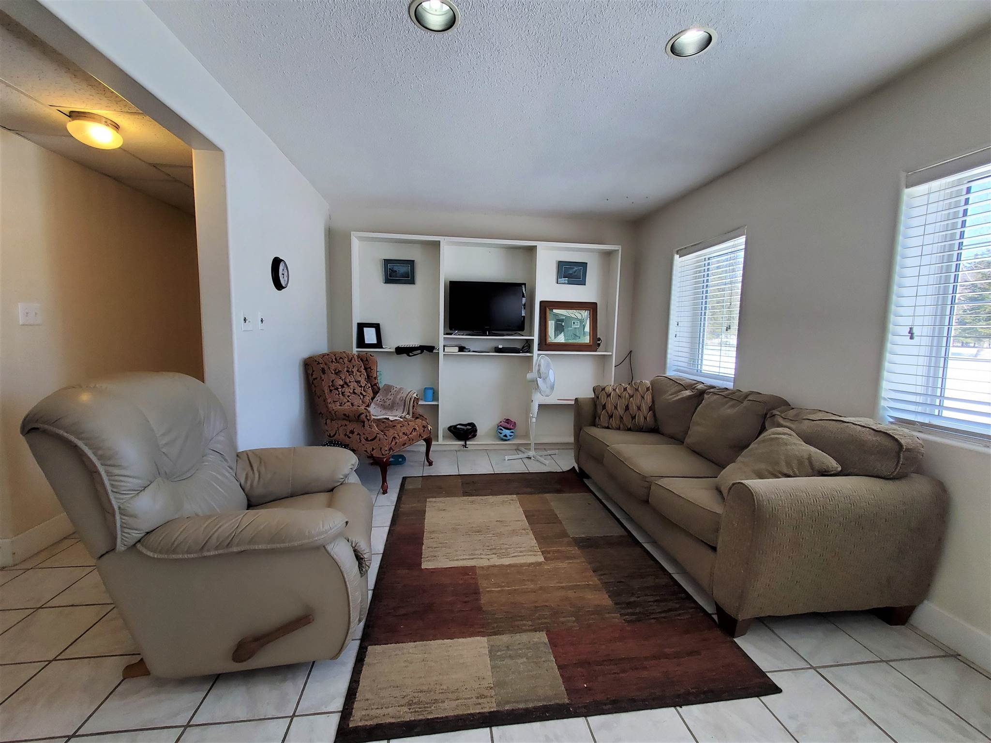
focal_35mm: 13
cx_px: 496
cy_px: 372
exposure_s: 1/60
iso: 80
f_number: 2.2
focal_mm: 1.8
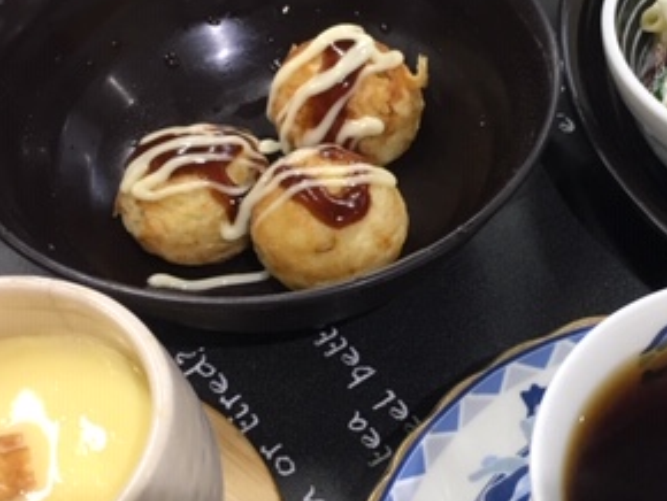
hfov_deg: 29.5
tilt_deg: -49.5
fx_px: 1234
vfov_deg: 23.0
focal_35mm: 64
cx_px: 534
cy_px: 262
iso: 40
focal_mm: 4.15
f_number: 2.2
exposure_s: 1/30
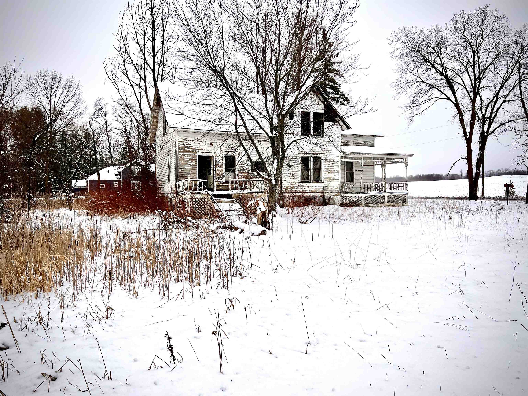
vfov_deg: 53.1
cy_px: 198
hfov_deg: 67.3
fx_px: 397
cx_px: 264
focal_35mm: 26
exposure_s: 1/3077
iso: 50
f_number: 1.5
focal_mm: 5.7
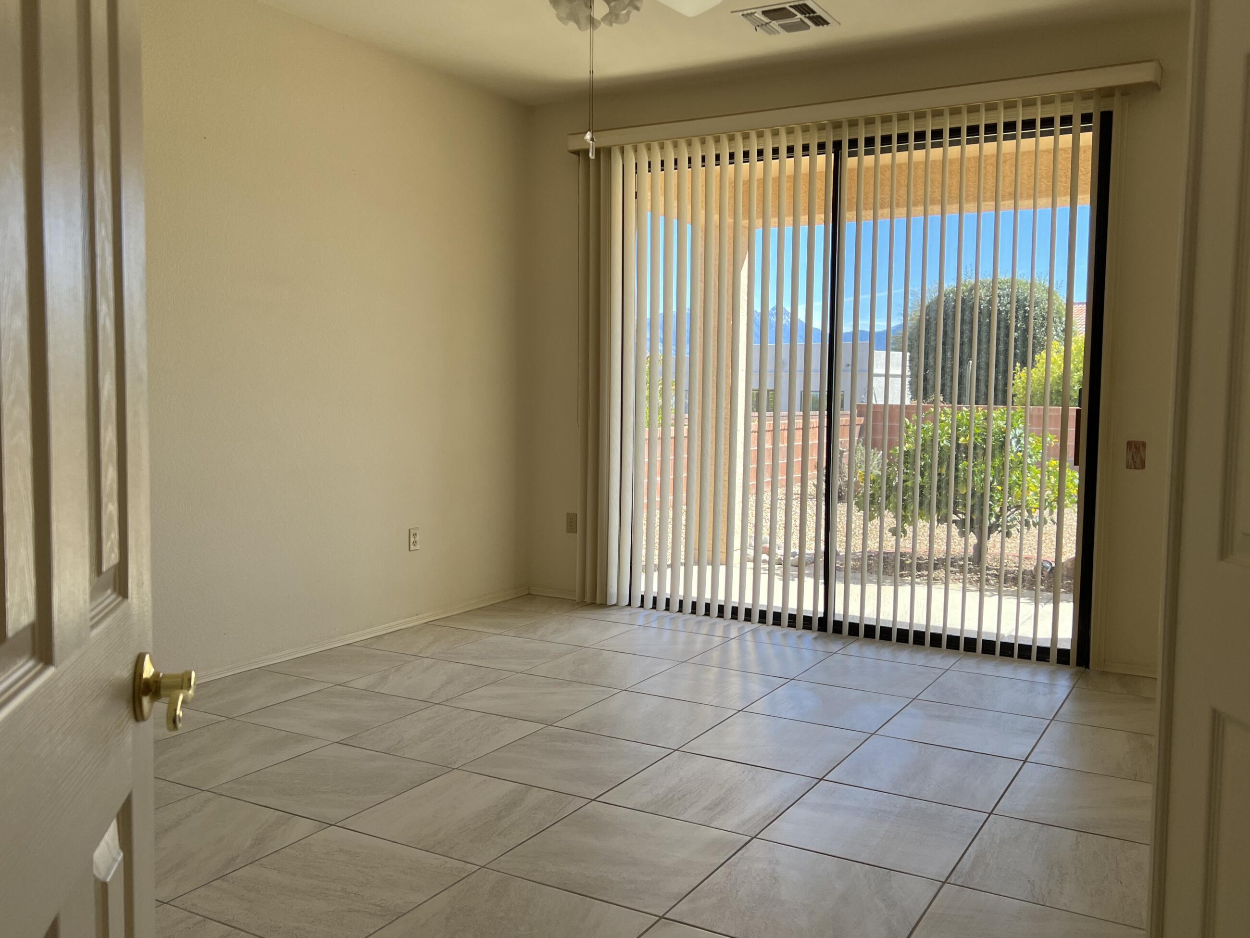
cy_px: 469
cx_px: 667
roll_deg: -0.6
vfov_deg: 46.8
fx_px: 1083
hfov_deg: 59.9
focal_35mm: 30
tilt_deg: -3.9
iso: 50
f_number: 1.5
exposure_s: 1/499
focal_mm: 5.7
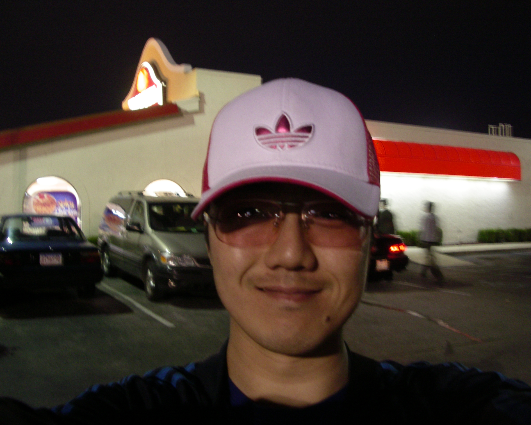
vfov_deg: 40.1
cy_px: 215
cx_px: 270
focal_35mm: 37
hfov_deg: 49.1
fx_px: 582
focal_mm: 5.8
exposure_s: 1/4
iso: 250
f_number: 2.6
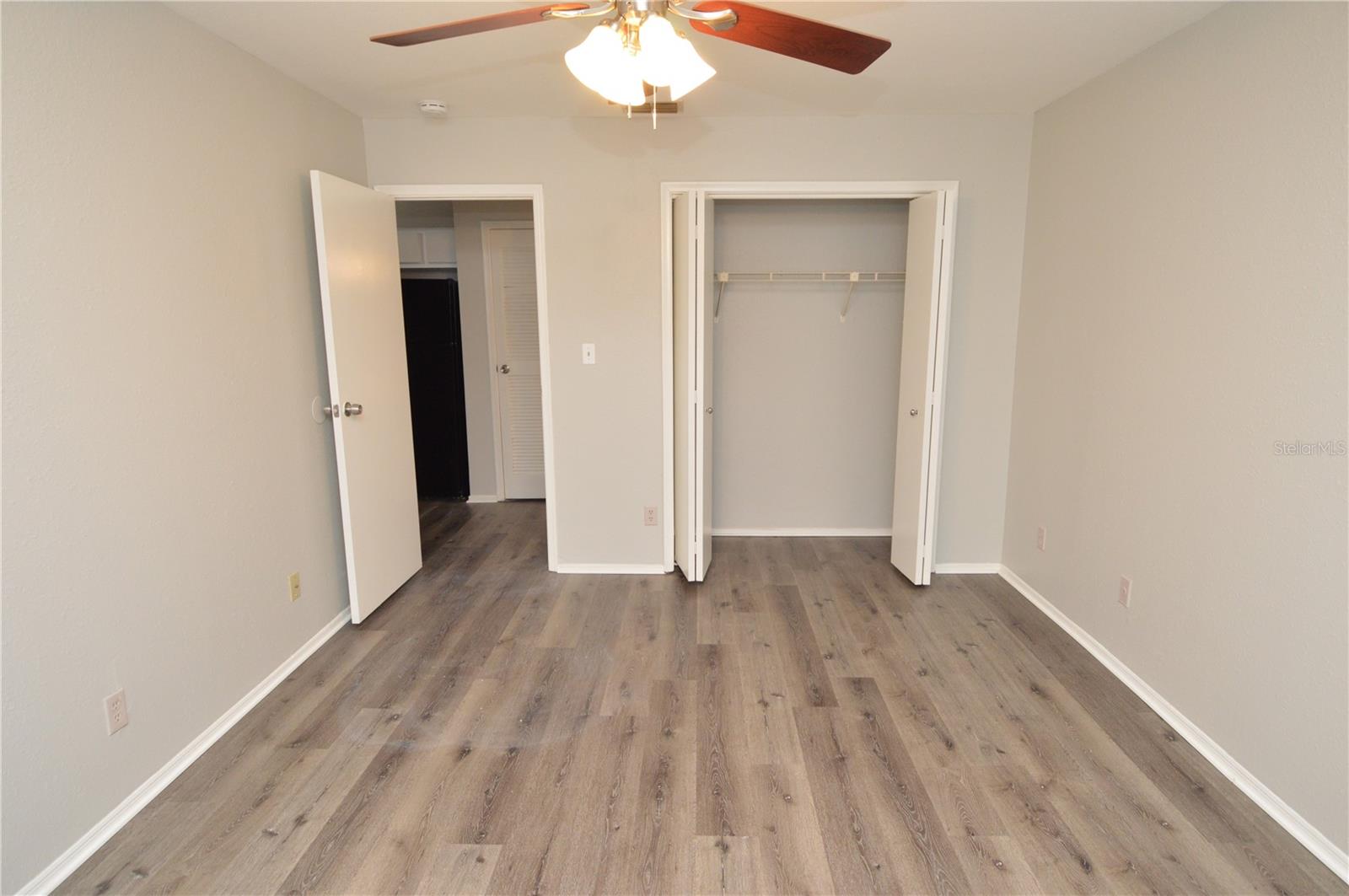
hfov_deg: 90.1
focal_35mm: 18
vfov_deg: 67.3
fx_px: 674
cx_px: 674
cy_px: 448
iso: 900
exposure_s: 1/60
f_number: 4
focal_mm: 12
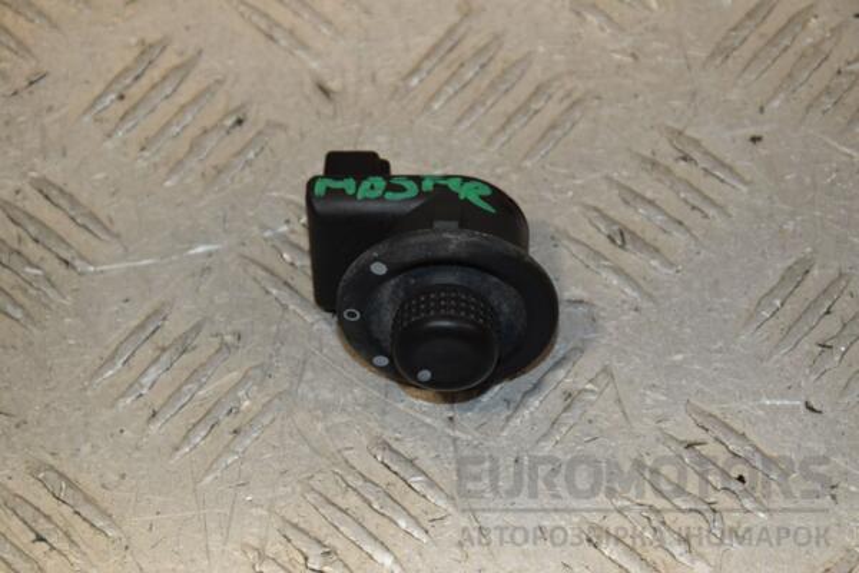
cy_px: 286
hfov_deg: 14.9
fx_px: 3293
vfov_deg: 9.9
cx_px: 430
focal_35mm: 138
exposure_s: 1/200
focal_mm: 92
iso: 800
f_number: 8
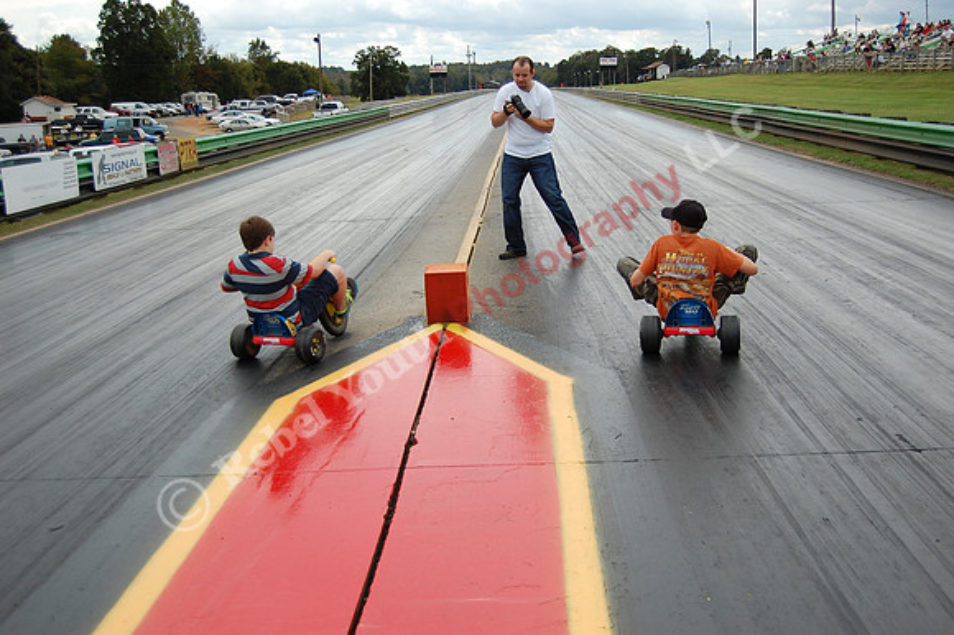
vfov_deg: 34.2
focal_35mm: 39
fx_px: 1033
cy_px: 318
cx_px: 477
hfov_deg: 49.6
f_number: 4.2
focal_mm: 26
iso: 200
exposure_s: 1/1000
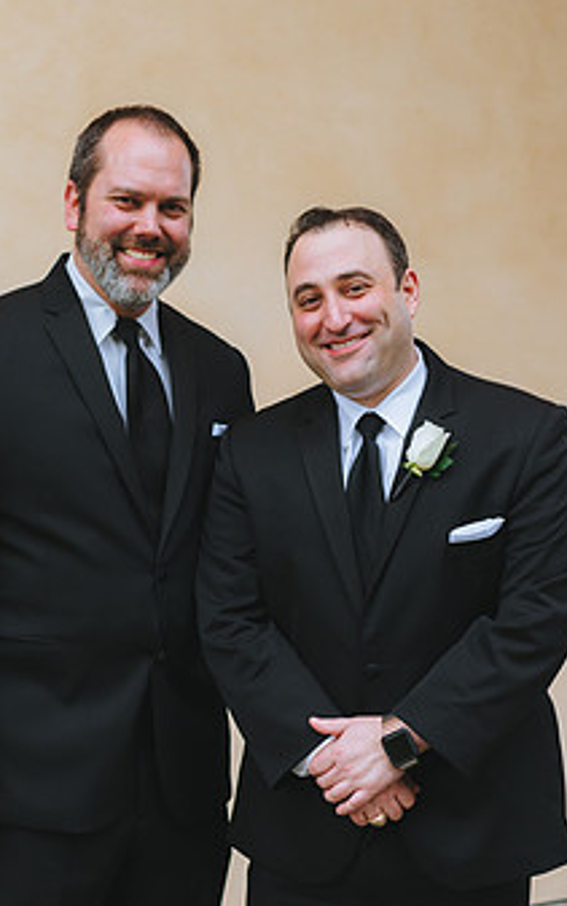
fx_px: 1679
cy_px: 538
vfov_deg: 30.1
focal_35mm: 68
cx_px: 249
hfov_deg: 19.2
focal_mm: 50
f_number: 2.8
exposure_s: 1/160
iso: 1000
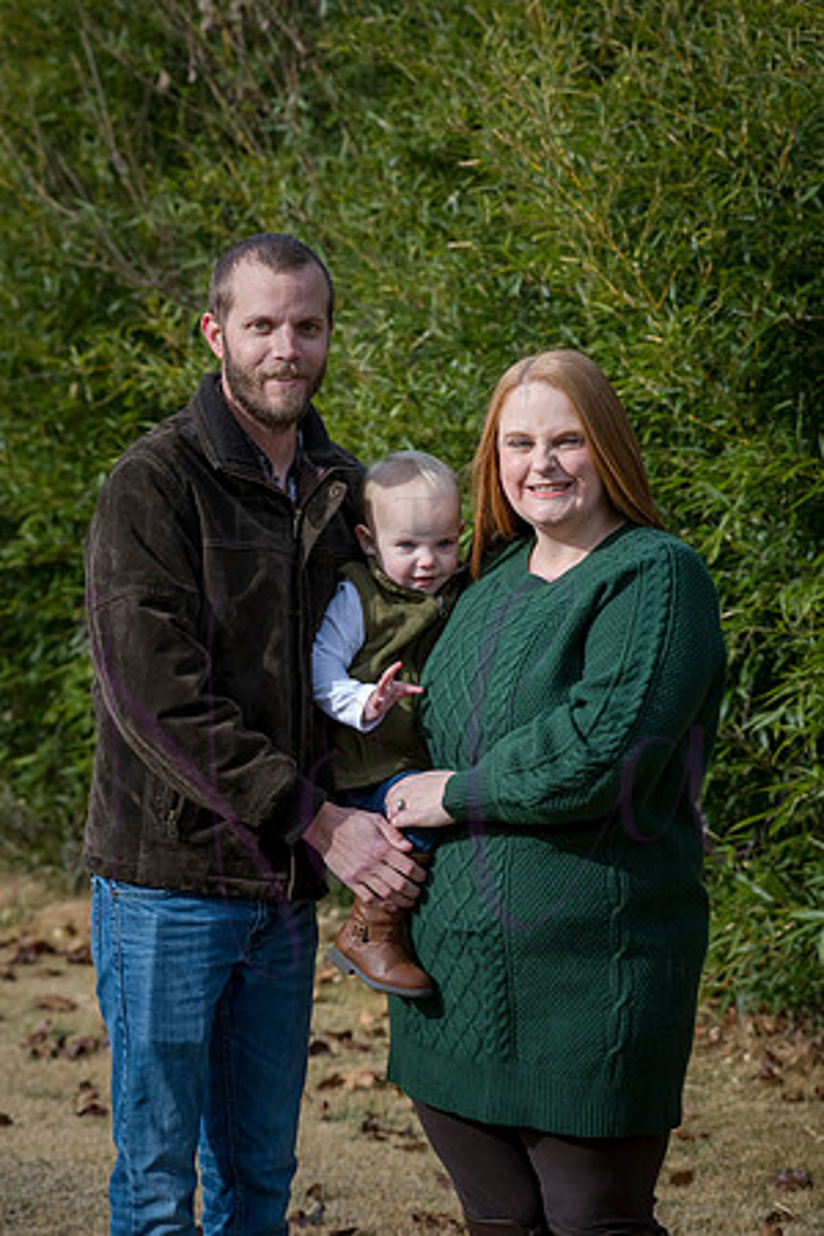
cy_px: 618
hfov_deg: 12.2
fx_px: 3845
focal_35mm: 112
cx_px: 412
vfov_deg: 18.3
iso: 400
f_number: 7.1
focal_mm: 112
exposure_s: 1/1000
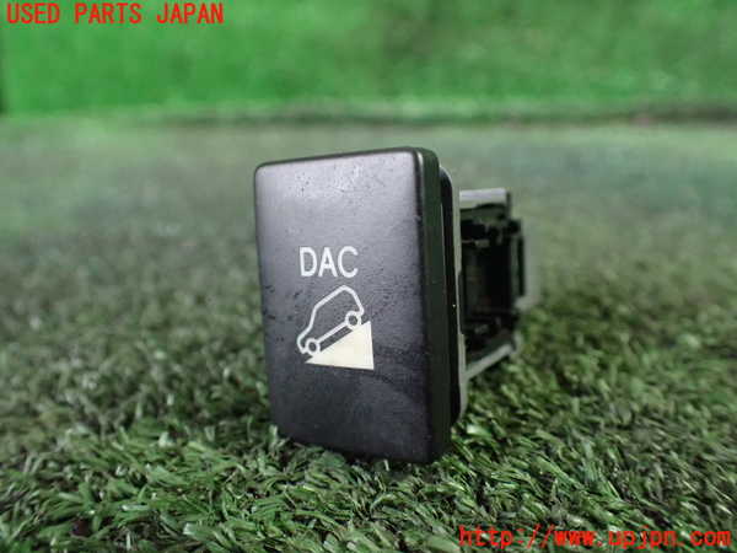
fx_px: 639
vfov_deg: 46.8
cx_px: 368
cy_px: 276
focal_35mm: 30
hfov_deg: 60.0
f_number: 2.3
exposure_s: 1/30
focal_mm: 5.4
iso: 1000
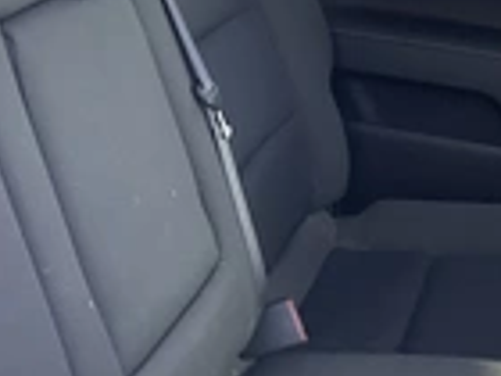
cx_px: -7
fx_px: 1201
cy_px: -100
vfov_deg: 16.8
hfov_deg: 22.6
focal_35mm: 83
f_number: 1.8
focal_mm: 3
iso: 50
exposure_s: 1/122
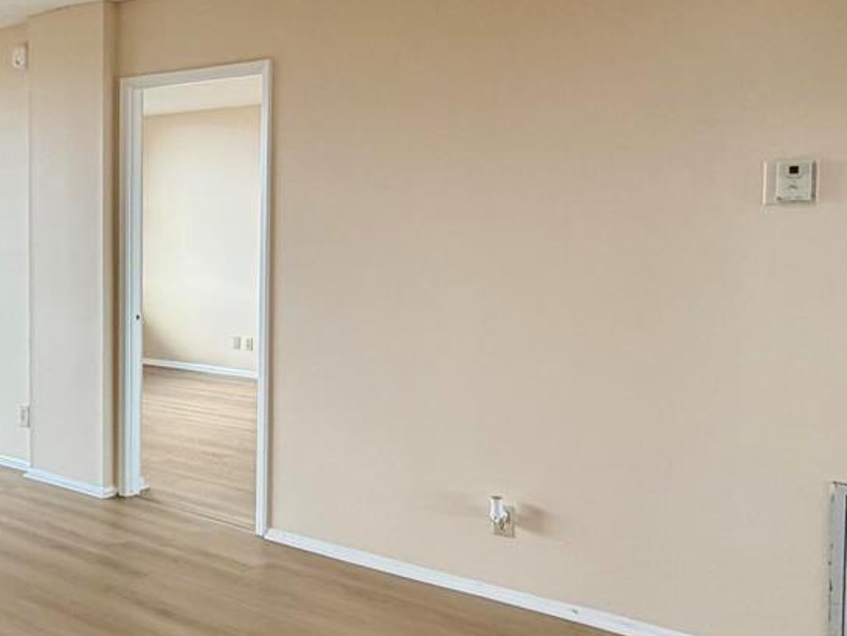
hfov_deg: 41.9
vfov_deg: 35.1
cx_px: 76
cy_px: 289
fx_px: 1004
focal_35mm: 41
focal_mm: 2.22
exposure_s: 1/120
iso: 200
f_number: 2.2
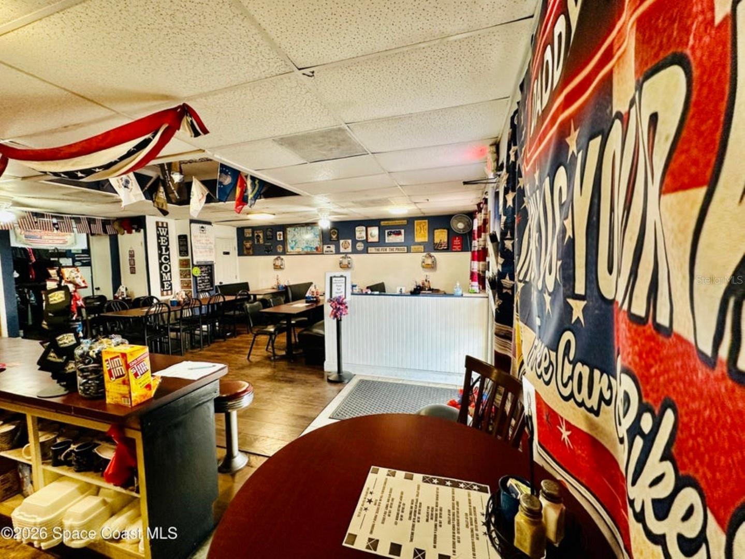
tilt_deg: -3.7
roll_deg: +0.8
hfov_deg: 102.0
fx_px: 301
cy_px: 280
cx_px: 372
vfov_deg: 85.7
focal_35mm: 14
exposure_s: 1/60
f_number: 2.2
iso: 200
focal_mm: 2.22
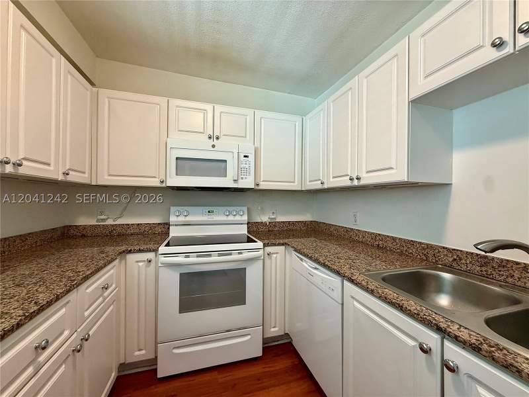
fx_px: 214
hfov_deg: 102.1
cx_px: 264
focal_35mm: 14
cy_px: 198
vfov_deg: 85.7
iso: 320
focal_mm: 2.22
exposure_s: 1/120
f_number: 2.2
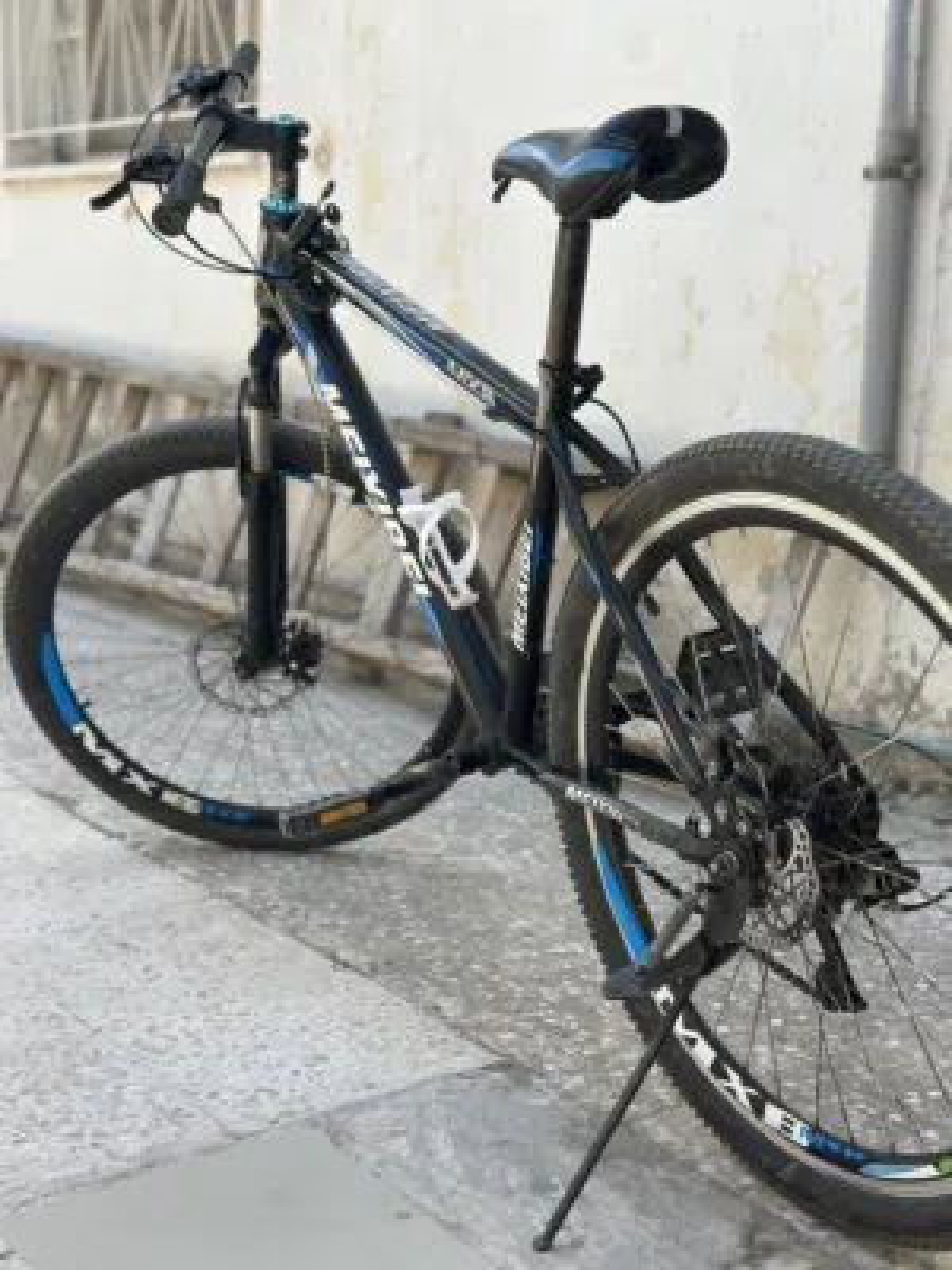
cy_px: 635
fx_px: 1760
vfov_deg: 39.7
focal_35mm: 48
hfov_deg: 30.3
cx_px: 476
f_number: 1.78
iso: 80
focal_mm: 6.86
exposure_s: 1/1916
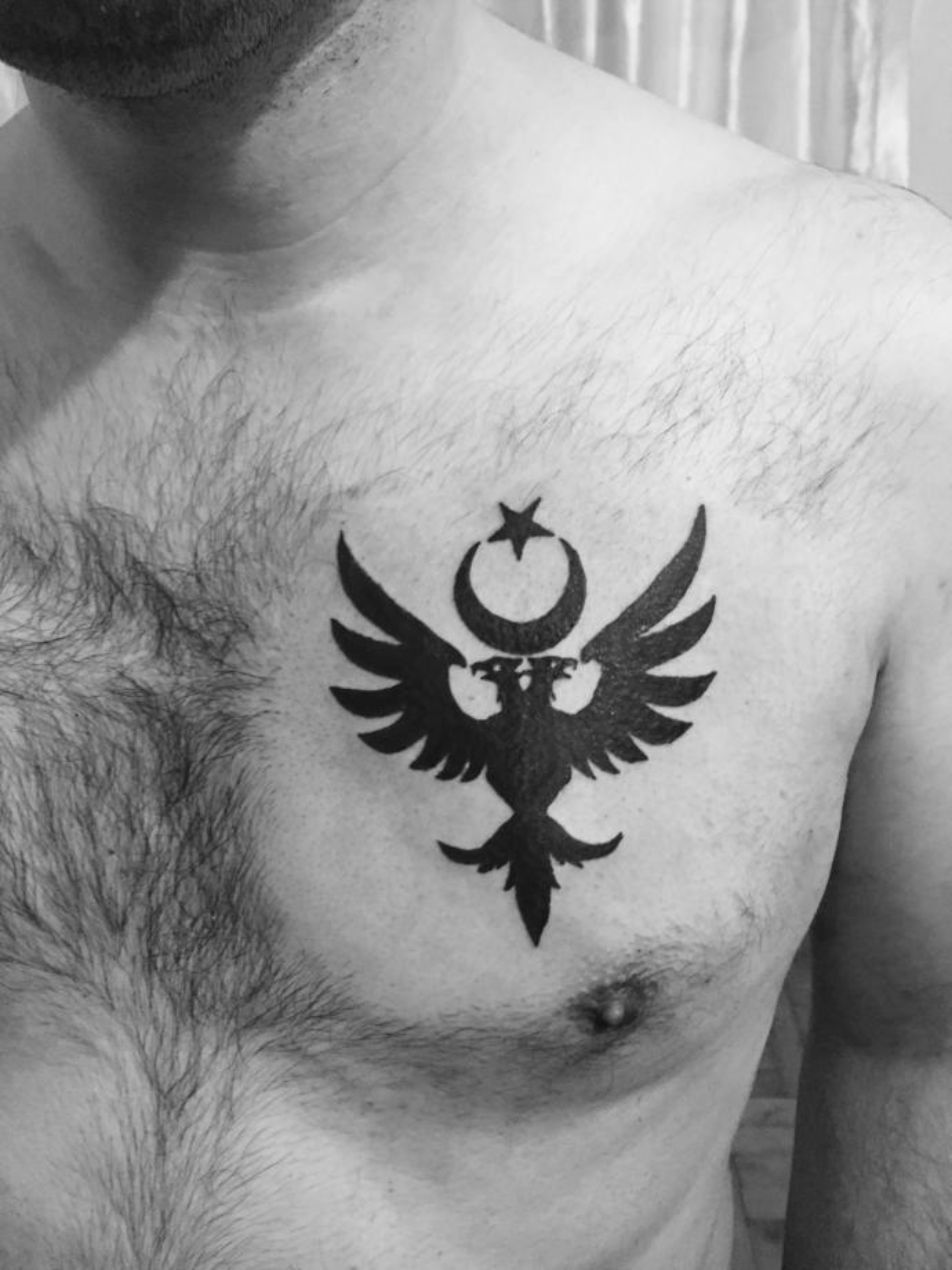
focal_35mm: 29
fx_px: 1063
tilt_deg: -28.9
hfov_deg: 48.2
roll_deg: +1.1
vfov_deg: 61.7
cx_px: 476
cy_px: 635
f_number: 2.2
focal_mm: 4.15
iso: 250
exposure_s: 1/17
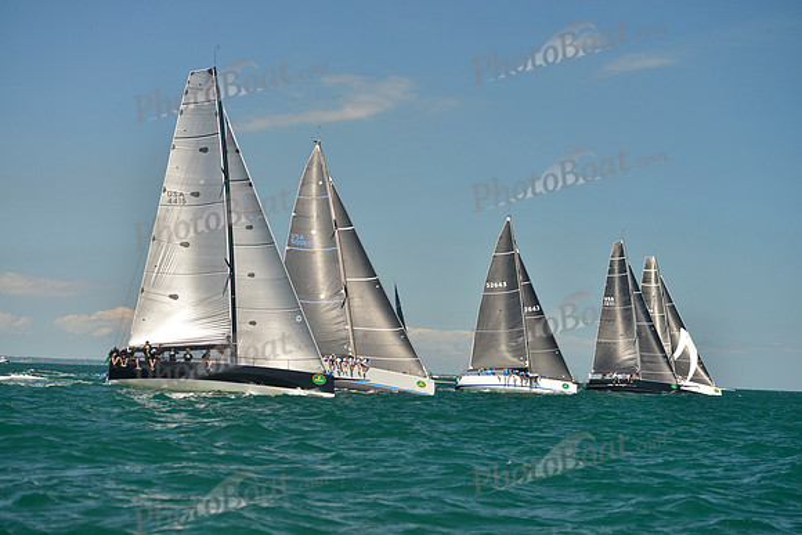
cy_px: 268
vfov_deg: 14.4
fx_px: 2117
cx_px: 401
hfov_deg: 21.5
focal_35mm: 95
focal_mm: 95
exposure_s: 1/1600
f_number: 5.6
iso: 400
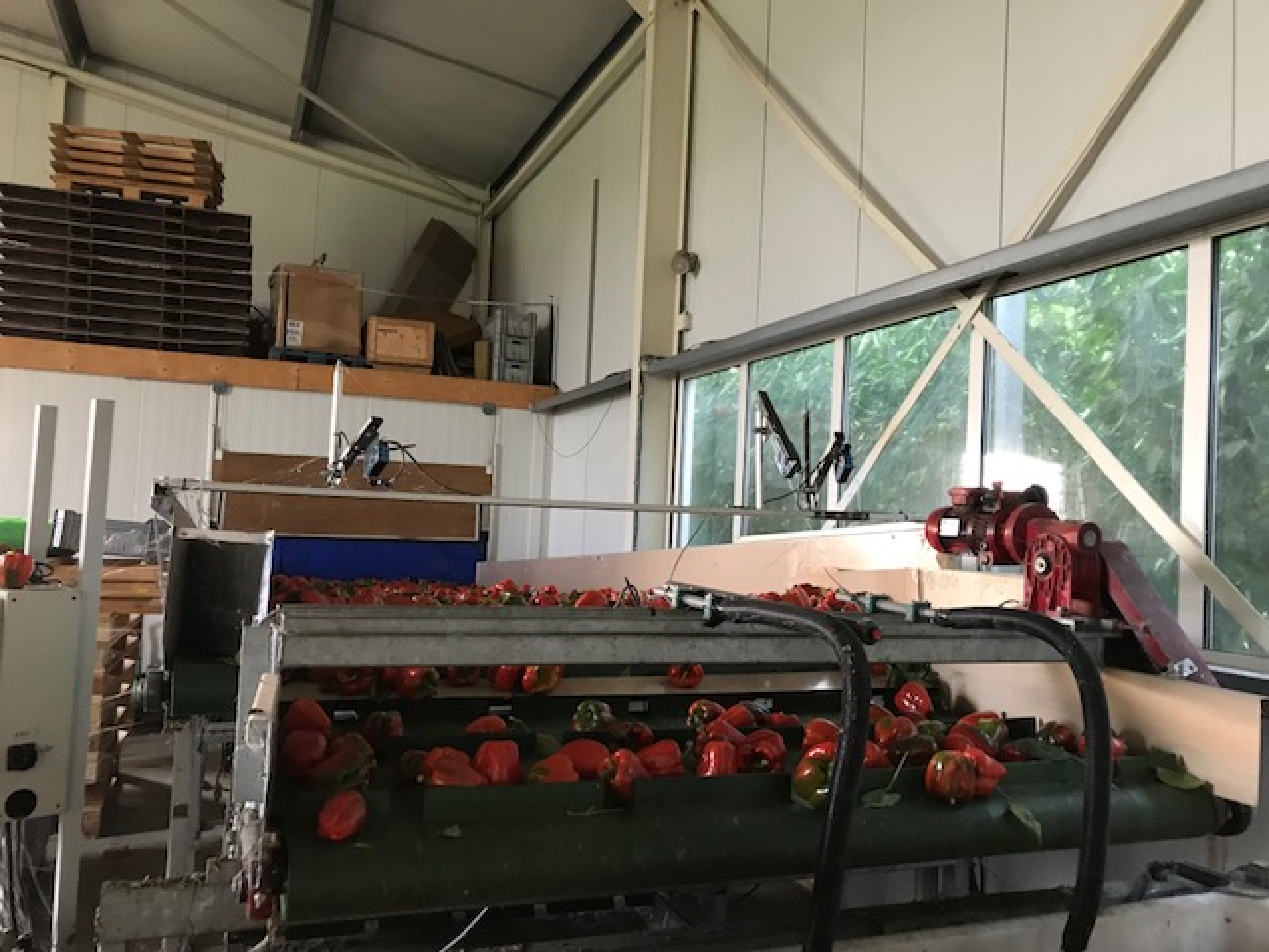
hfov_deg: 63.4
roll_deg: -2.4
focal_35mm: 28
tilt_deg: +3.5
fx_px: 1026
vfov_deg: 49.7
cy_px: 476
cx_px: 634
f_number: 1.8
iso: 100
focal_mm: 3.99
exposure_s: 1/17
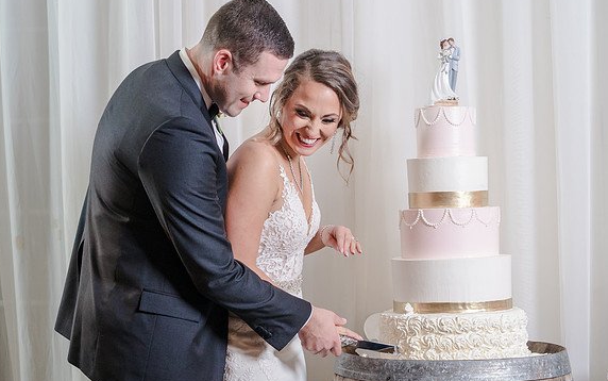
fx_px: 1426
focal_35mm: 86
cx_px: 308
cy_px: 206
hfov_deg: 24.1
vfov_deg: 15.2
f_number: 5.6
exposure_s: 1/100
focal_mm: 70
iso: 2000
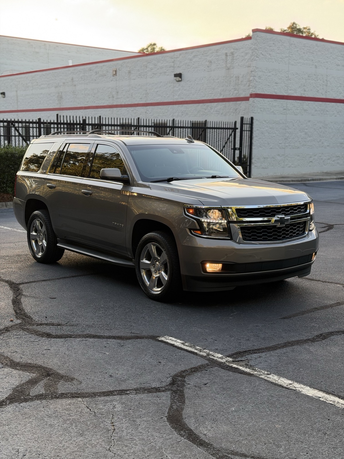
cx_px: 172
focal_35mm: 48
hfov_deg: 30.3
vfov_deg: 39.7
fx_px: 636
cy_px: 230
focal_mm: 6.76
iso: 80
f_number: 1.78
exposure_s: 1/240
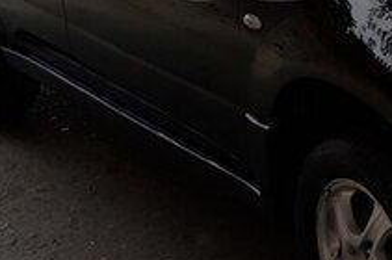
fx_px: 957
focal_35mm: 88
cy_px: -60
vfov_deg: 14.9
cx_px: 489
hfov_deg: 21.3
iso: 40
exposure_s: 1/516
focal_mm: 3.71
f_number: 1.7
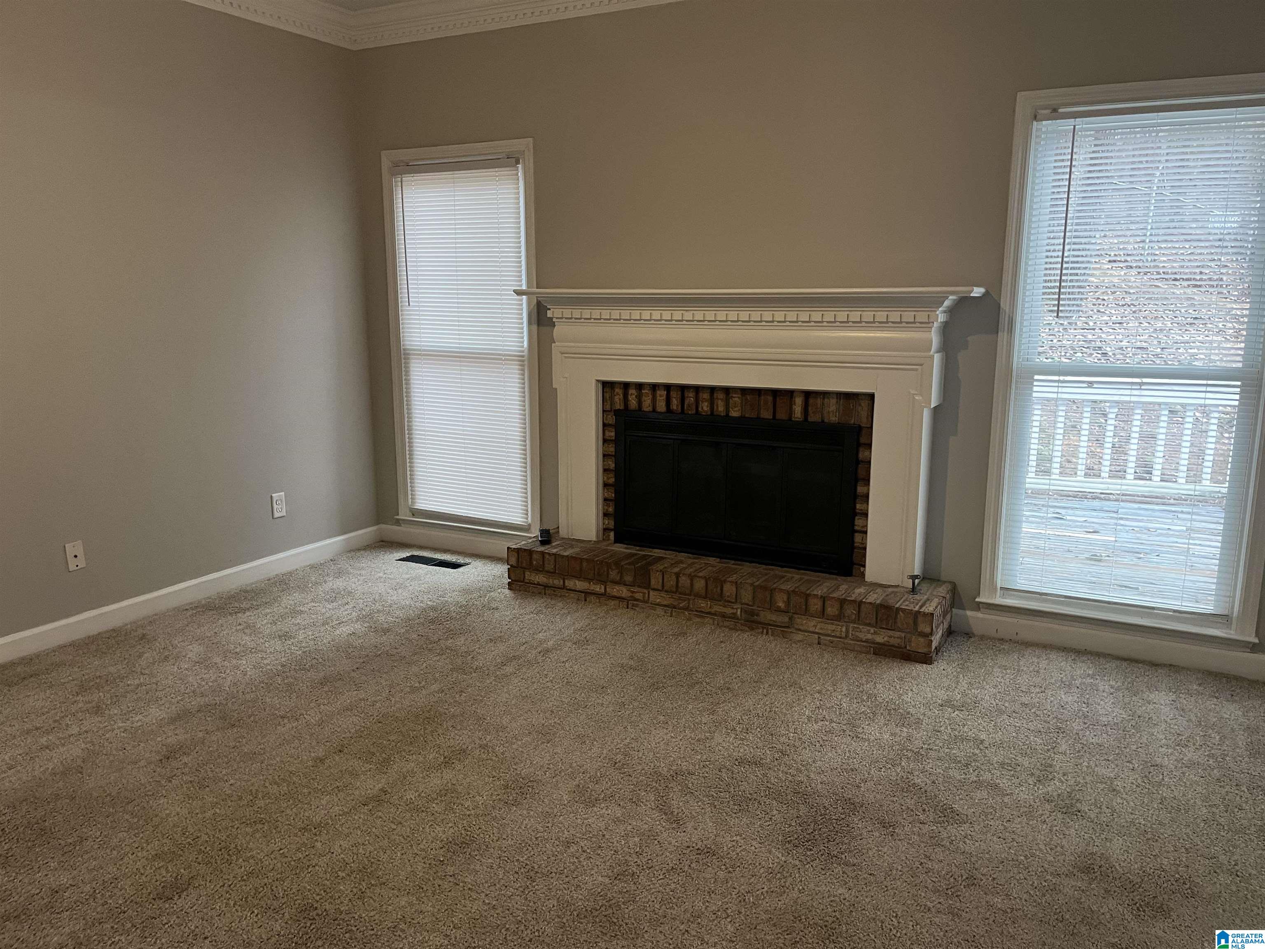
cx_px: 632
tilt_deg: -9.6
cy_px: 474
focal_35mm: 26
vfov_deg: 53.1
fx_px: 950
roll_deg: +0.0
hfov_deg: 67.3
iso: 250
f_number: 1.6
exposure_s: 1/60
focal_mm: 5.1
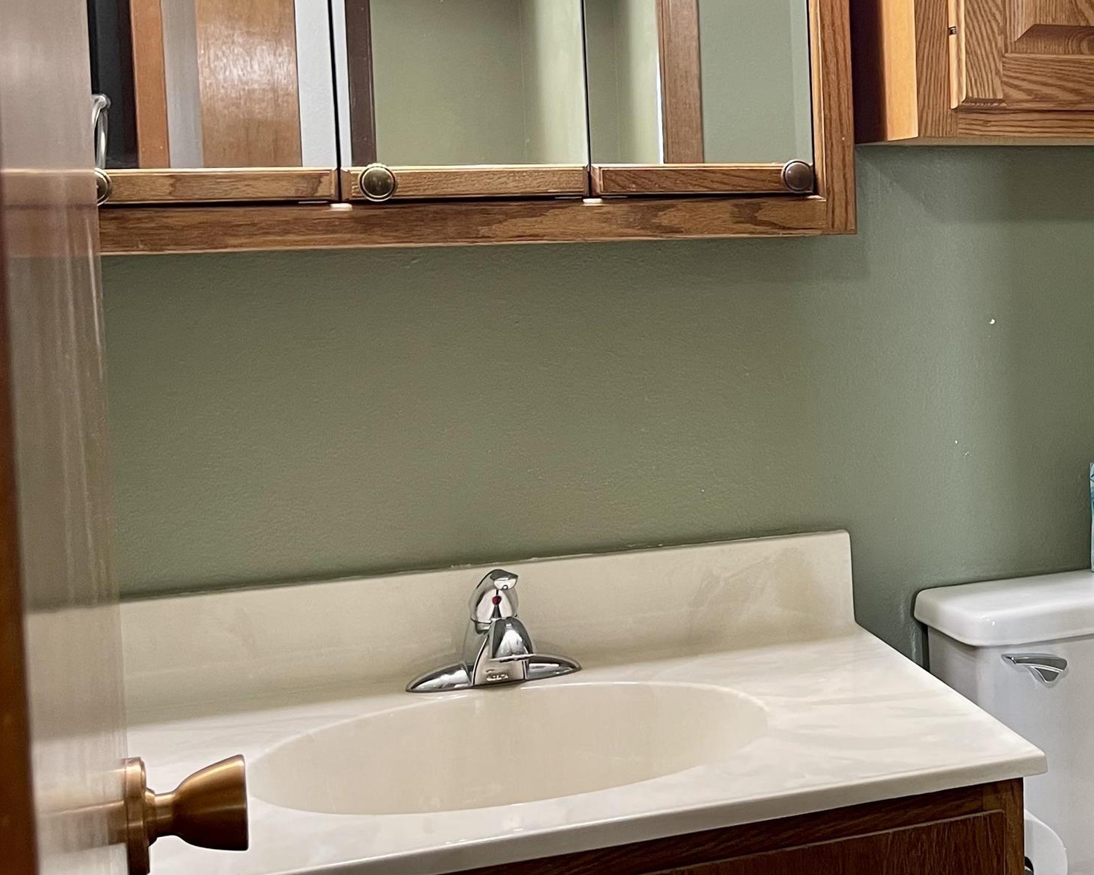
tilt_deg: -3.5
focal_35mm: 51
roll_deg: +0.6
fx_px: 1651
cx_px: 1110
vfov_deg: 29.5
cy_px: 319
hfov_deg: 33.4
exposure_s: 1/60
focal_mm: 5.1
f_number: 1.6
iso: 200
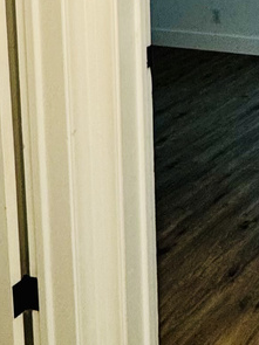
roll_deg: -0.5
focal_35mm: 73
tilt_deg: -6.8
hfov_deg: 18.0
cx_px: 389
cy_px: -54
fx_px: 729
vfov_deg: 24.5
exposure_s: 1/60
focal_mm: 2.22
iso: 250
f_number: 2.2
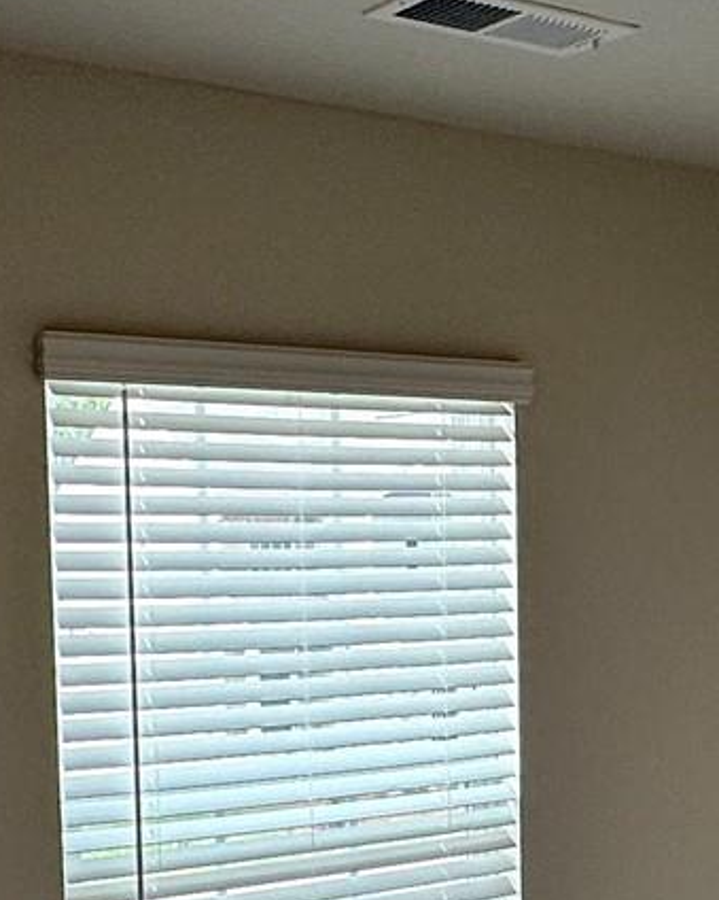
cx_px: 685
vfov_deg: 28.2
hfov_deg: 22.4
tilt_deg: -5.1
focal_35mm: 66
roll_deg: +0.0
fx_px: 1756
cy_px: 690
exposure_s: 1/120
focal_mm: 2.22
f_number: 2.2
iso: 80
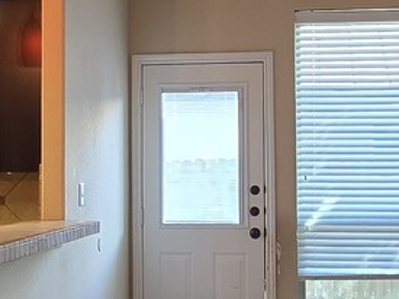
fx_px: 783
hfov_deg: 28.6
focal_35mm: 68
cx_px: 189
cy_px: 150
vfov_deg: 21.6
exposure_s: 1/60
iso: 160
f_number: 2.2
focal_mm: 2.2
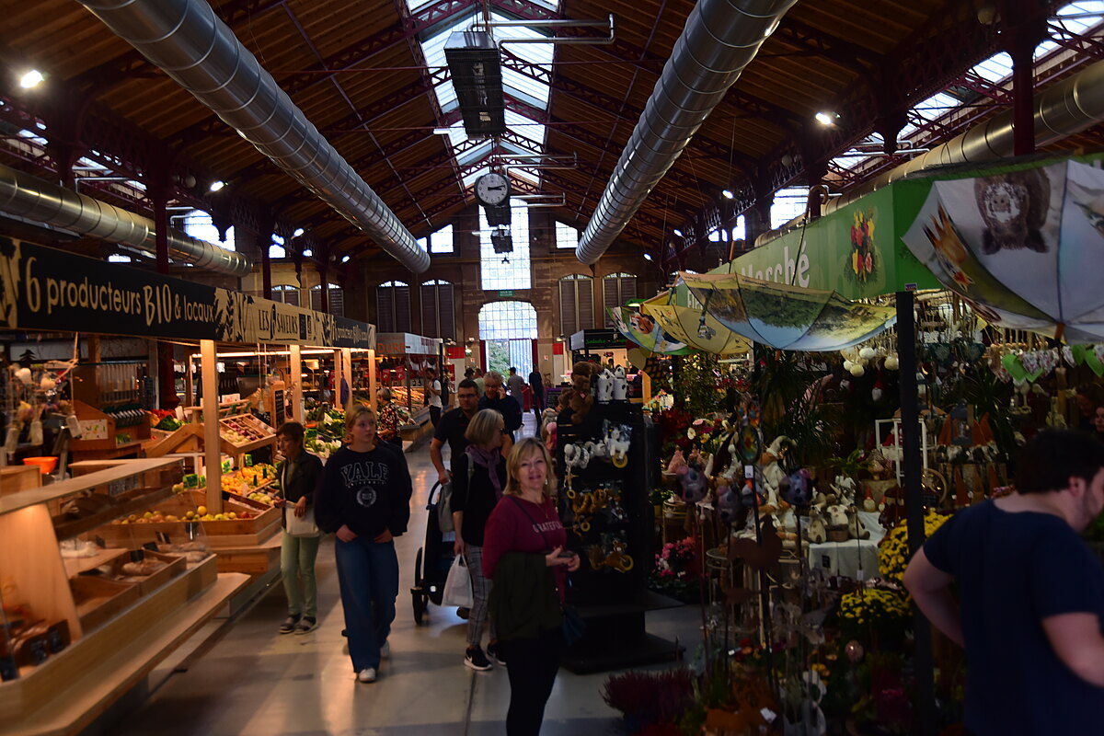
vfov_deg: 33.4
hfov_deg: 48.5
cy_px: 368
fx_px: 1227
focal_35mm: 40
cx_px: 552
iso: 720
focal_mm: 40
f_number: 4.2
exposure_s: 1/40
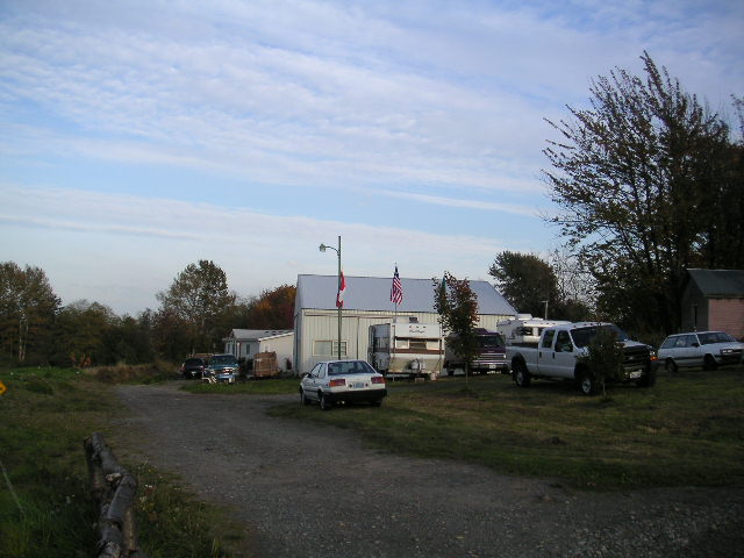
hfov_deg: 49.0
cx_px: 372
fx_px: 817
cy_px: 279
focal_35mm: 38
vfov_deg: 37.7
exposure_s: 1/750
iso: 50
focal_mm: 6
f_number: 2.8
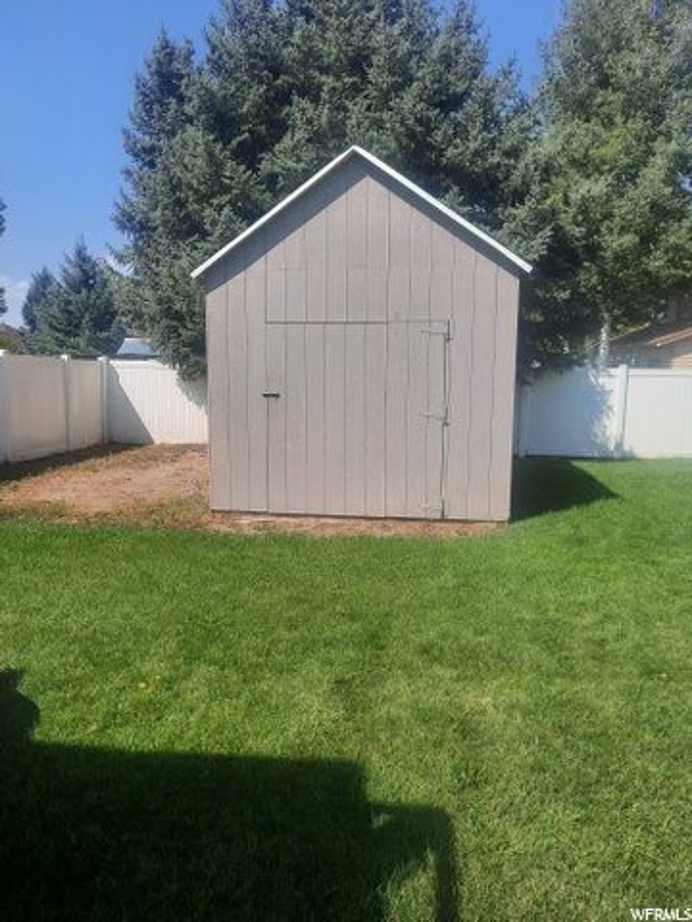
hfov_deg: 54.9
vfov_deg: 69.4
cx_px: 346
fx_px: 666
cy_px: 461
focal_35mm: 25
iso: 32
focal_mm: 4.6
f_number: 2
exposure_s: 1/1225
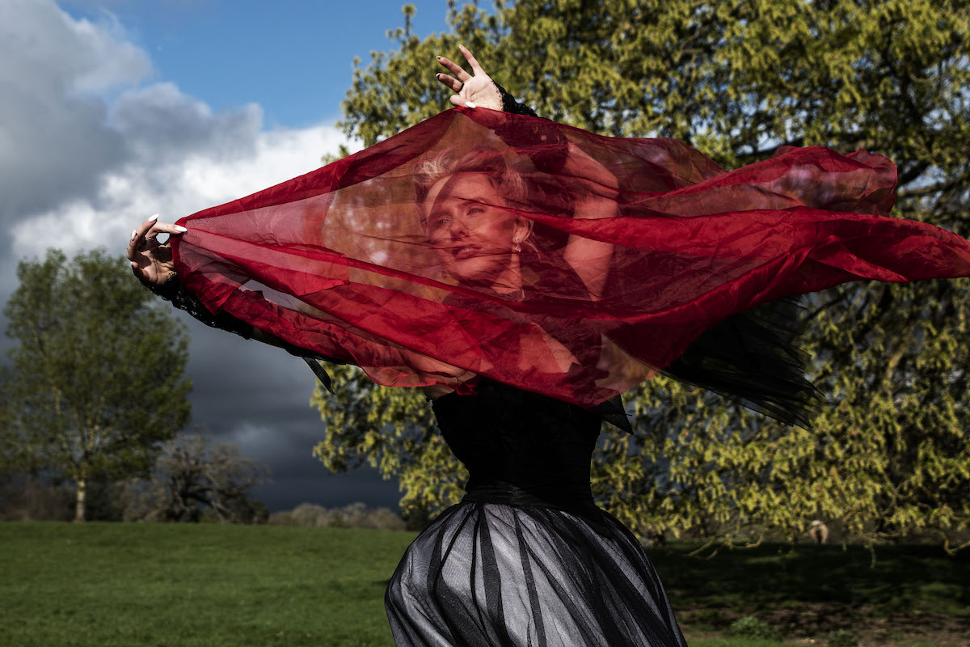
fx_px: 1886
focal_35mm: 70
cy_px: 324
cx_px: 485
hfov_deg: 28.8
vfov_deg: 19.5
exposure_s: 1/800
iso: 100
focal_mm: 35
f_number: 5
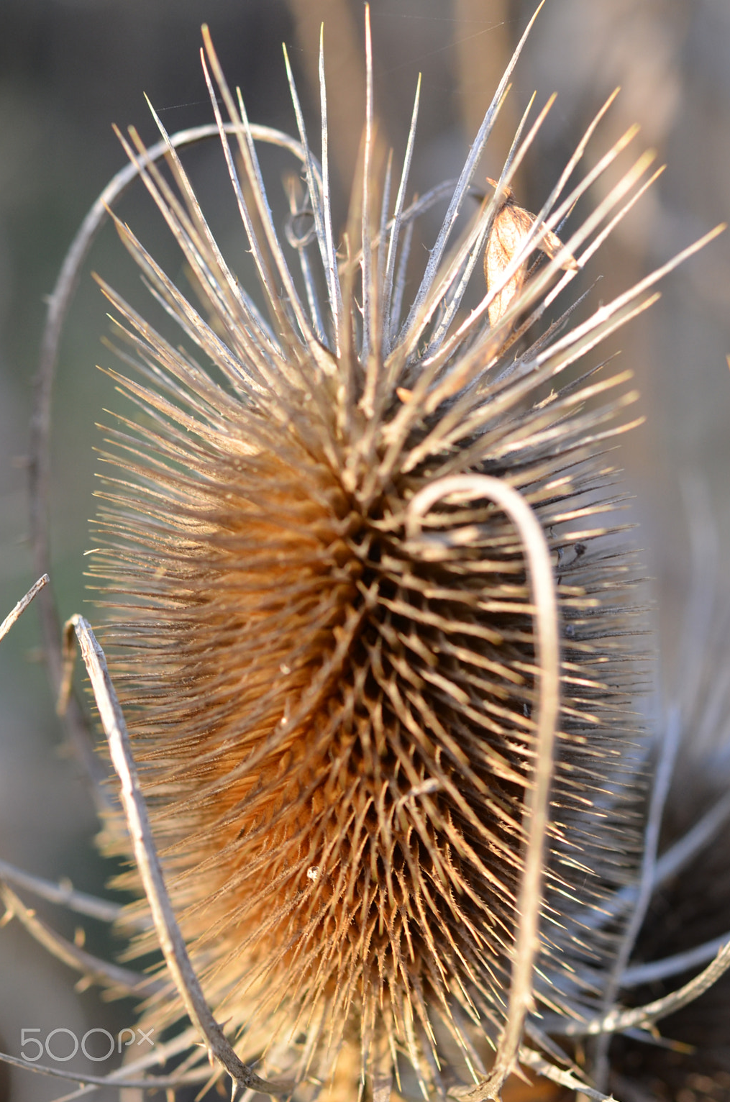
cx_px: 357
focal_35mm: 94
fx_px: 2871
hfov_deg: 14.5
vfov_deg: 21.7
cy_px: 564
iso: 320
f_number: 4.5
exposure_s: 1/250
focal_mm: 60
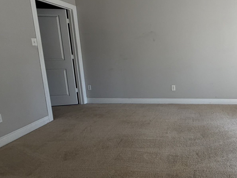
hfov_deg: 66.0
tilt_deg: -7.6
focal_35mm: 24
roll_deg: +0.7
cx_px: 185
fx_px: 164
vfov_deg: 56.5
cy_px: 74
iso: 160
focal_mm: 2.22
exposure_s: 1/121
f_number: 2.2
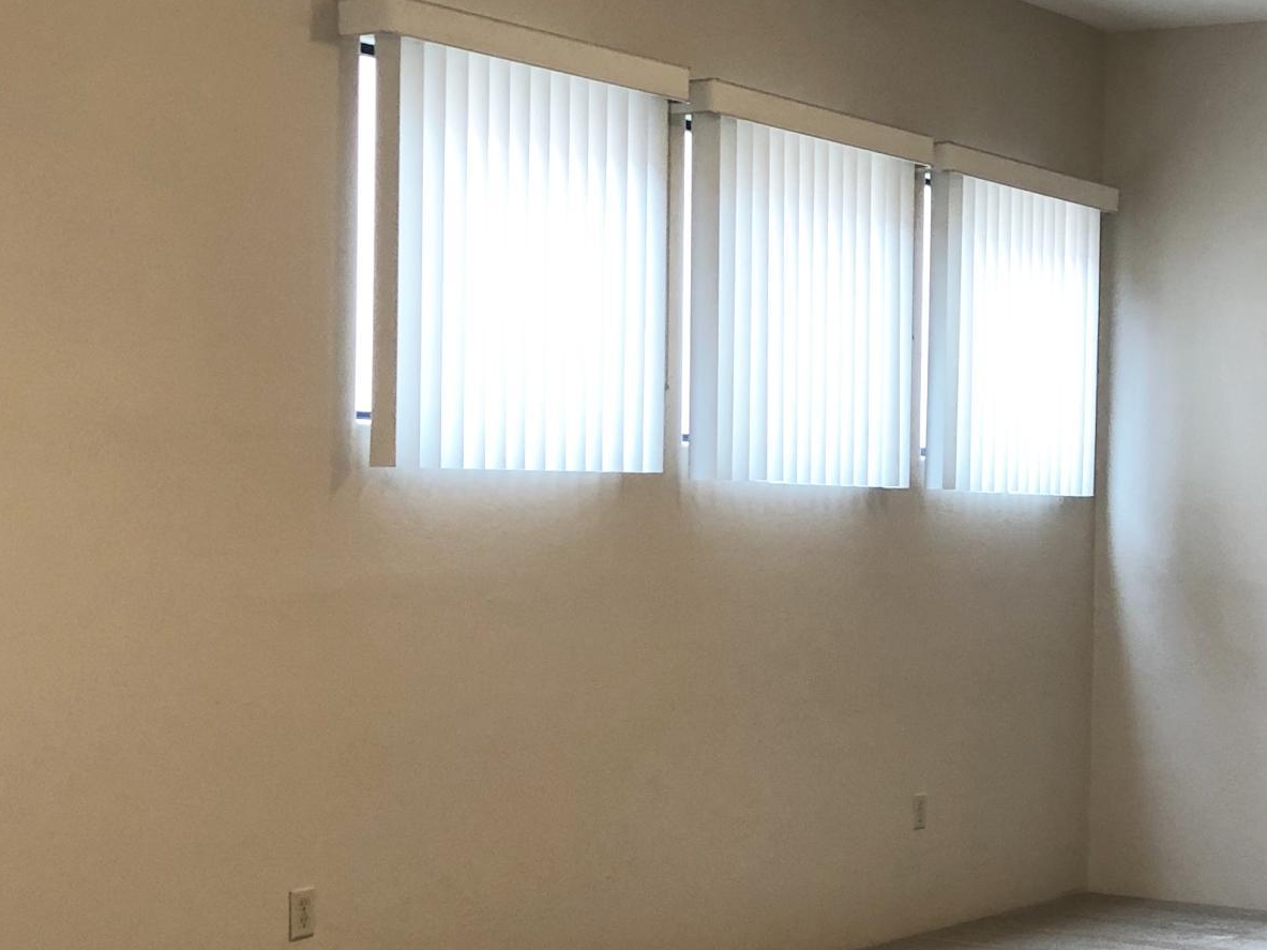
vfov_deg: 20.6
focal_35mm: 71
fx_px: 2598
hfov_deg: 26.6
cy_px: 630
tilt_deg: -1.4
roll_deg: -0.4
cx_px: 1120
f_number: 1.8
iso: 40
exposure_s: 1/15
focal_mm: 4
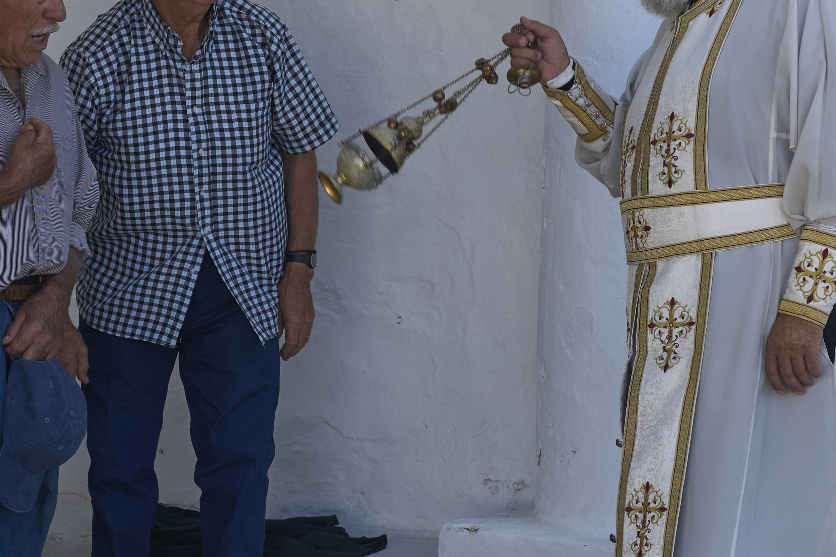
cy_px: 344
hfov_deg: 16.9
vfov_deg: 11.3
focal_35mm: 121
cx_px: 298
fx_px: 2810
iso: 250
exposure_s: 1/320
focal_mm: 35
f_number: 6.3
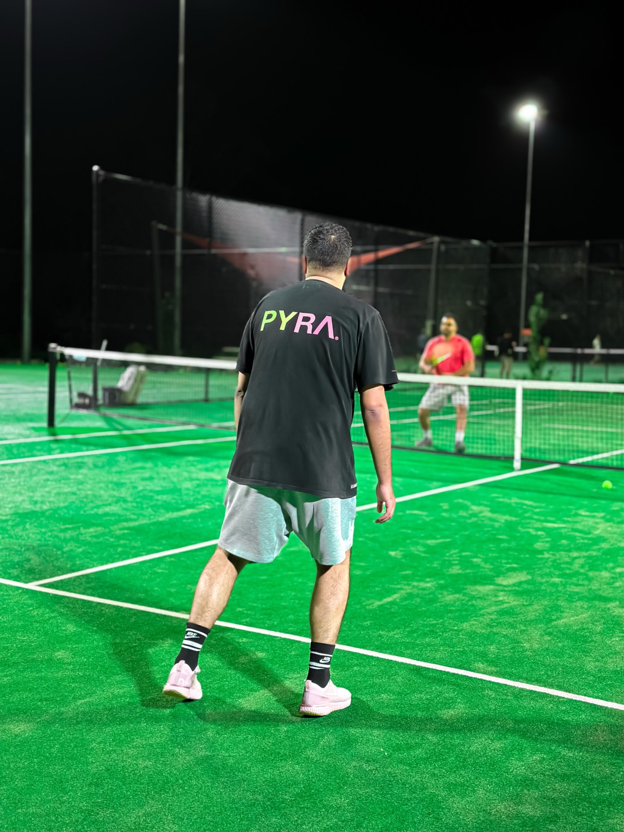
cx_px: 312
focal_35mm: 48
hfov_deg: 30.3
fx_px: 1154
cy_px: 416
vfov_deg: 39.7
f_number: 1.8
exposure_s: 1/60
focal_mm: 6.86
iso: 160
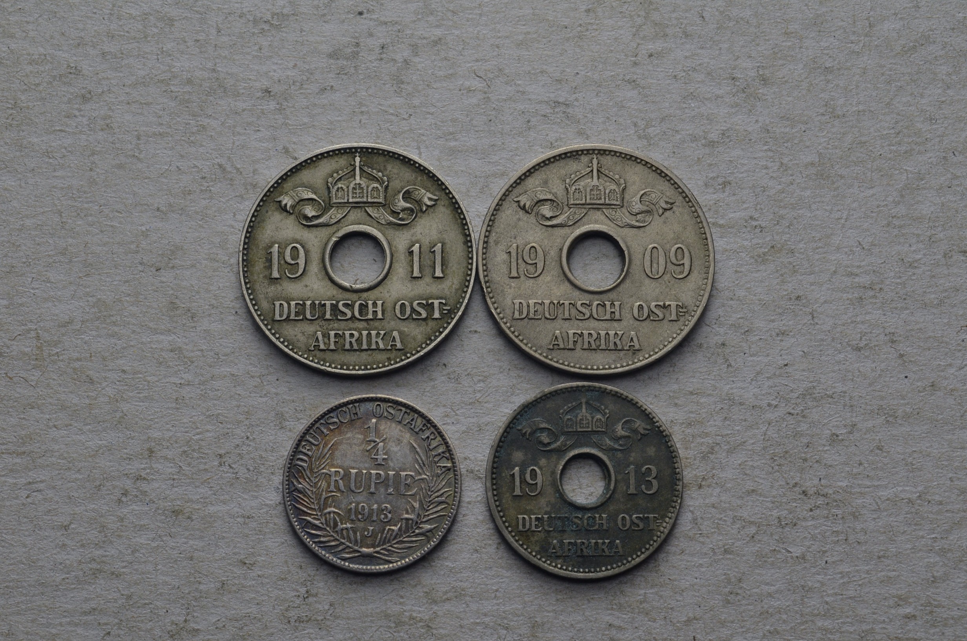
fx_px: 1769
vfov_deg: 20.5
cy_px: 320
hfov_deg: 30.6
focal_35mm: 66
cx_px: 484
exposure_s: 1/250
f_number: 14
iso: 400
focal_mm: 44
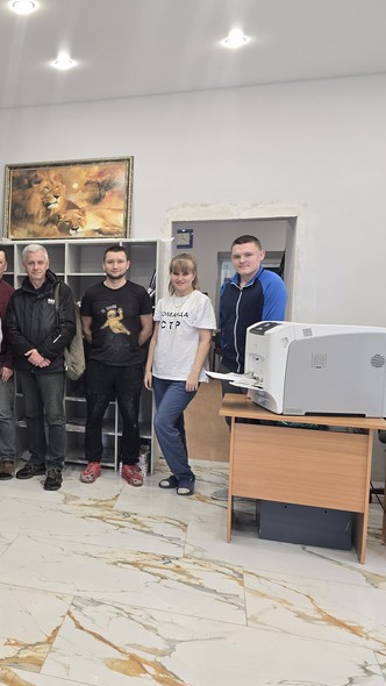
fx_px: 618
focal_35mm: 34
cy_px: 340
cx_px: 1
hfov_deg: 32.0
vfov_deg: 58.0
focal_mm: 6.3
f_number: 1.7
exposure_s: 1/100
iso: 125
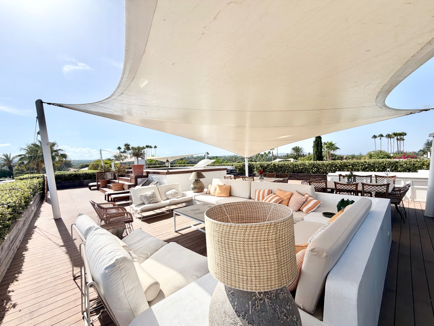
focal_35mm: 14
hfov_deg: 102.1
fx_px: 176
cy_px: 163
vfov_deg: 85.7
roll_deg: +2.1
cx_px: 217
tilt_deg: +1.1
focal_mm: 2.22
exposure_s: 1/1259
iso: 20
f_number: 2.2
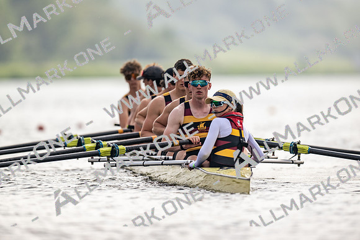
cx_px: 180
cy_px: 120
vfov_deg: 2.3
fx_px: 6001
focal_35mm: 600
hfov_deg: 3.4
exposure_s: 1/2500
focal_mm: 600
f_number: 4
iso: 280
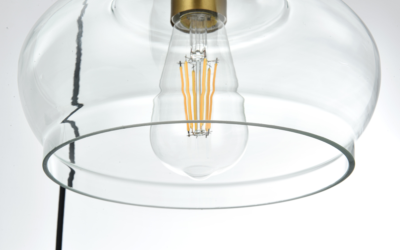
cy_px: 123
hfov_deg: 28.6
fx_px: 785
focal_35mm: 72
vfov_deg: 18.1
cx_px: 201
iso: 100
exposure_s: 1/100
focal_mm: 70
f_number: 22
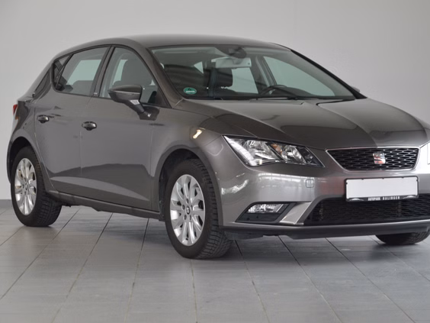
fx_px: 1342
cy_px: 162
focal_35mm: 108
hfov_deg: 18.2
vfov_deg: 13.7
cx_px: 232
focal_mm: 66
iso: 560
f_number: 5.3
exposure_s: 1/60
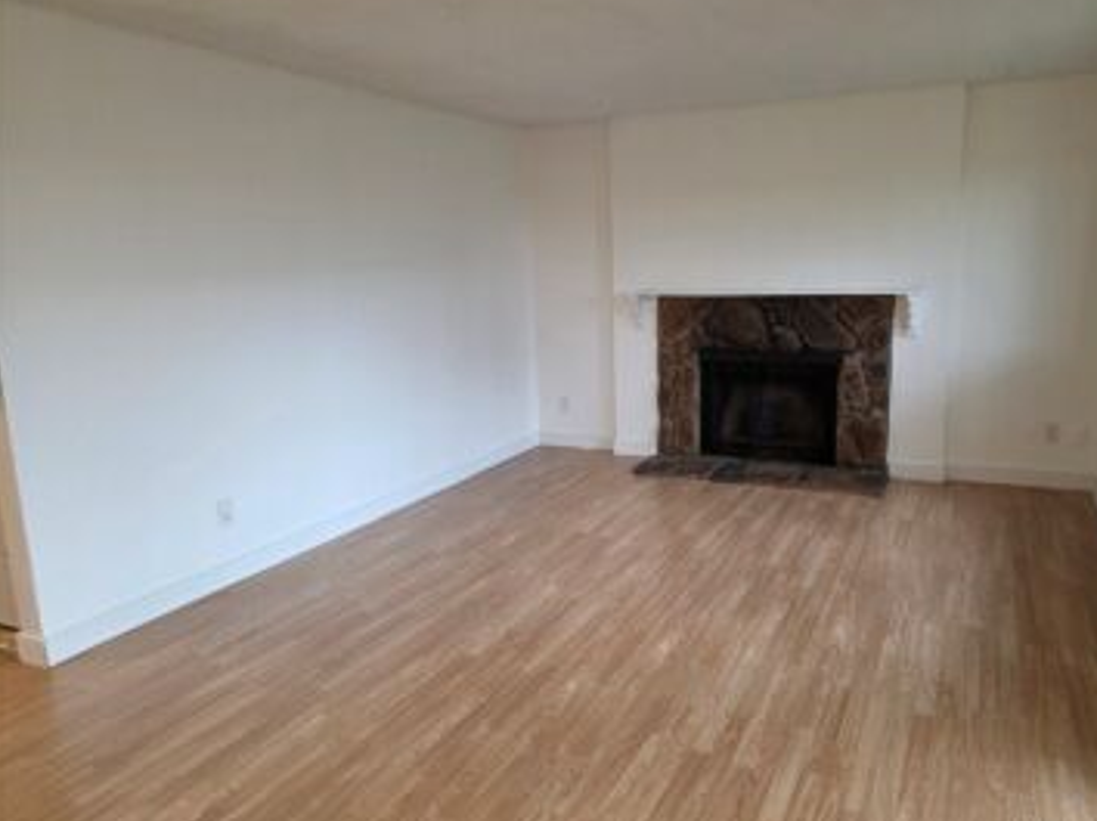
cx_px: 614
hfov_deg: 67.1
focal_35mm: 26
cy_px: 415
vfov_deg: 53.0
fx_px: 823
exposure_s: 1/120
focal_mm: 6.3
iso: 250
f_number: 1.7
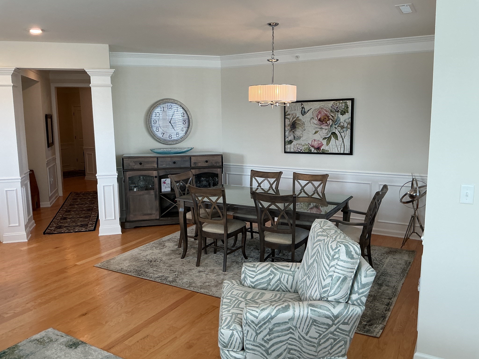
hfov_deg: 61.7
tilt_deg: -7.8
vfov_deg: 48.2
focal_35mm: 29
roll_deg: +0.1
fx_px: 401
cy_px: 180
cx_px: 240
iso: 64
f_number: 1.8
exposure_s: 1/120
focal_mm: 3
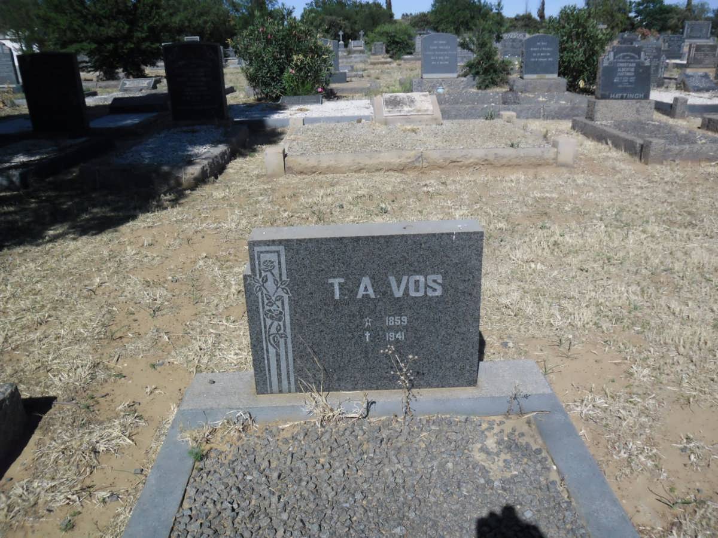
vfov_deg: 51.4
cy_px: 269
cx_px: 359
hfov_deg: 65.3
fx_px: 560
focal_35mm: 27
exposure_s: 1/279
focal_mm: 4.9
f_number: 9
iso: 80
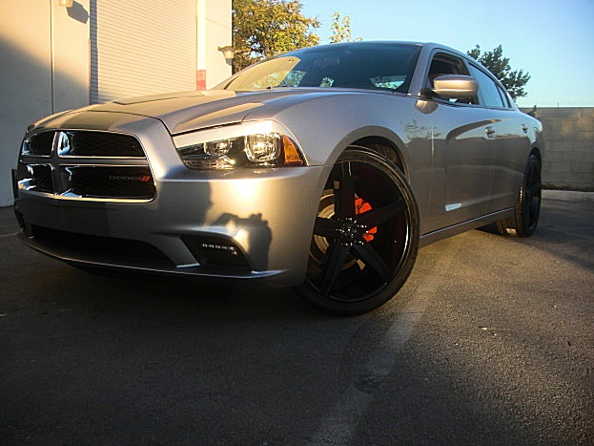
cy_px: 227
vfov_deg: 38.7
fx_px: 635
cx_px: 297
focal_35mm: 37
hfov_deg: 50.1
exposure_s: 1/250
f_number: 2.8
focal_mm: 6.3
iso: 50
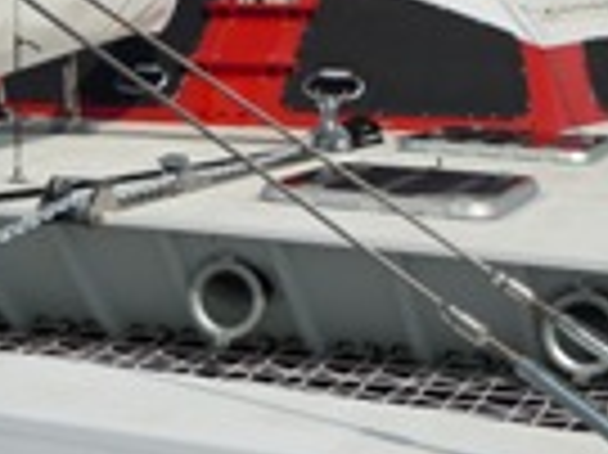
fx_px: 1369
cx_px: 396
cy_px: 160
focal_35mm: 78
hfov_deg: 24.9
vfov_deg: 18.8
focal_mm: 5.4
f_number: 7
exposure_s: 1/800
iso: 100
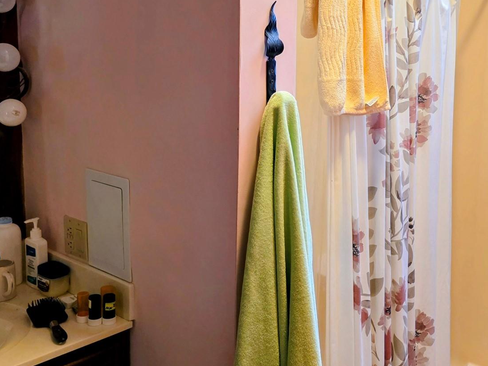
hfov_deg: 43.3
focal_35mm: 43
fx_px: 606
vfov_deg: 33.3
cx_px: 320
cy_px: 125
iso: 500
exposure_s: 1/120
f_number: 1.7
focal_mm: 6.3
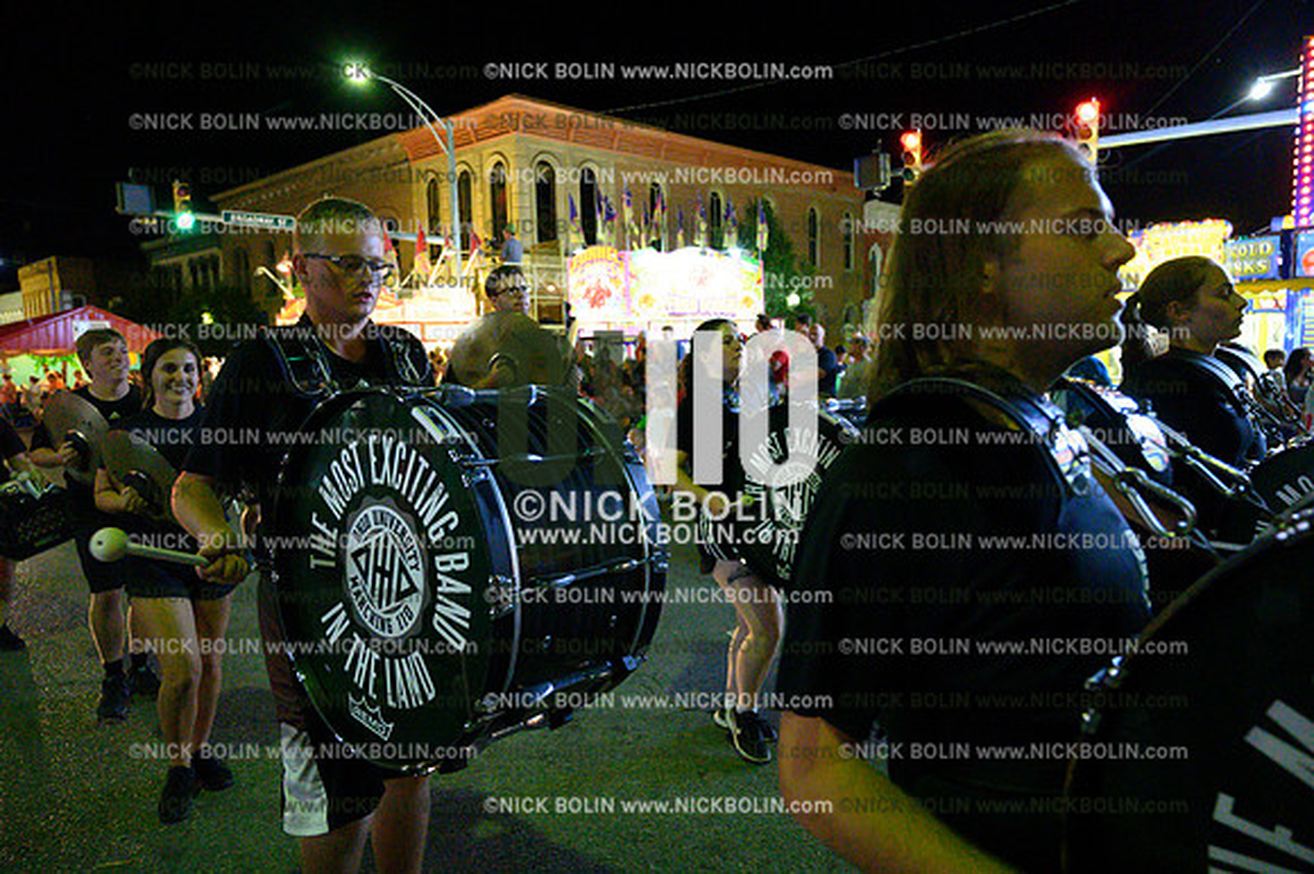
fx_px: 875
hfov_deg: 73.8
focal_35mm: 24
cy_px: 437
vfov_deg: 53.1
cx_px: 657
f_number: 4
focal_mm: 24
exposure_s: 1/400
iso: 32000
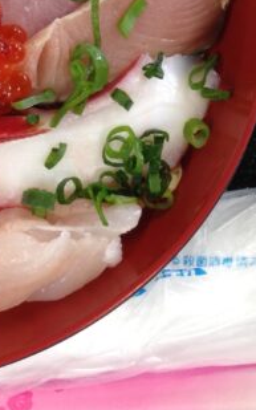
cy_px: -25
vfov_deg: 17.4
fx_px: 1296
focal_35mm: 116
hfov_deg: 11.2
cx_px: 214
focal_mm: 4.12
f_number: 2.4
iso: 50
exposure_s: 1/20
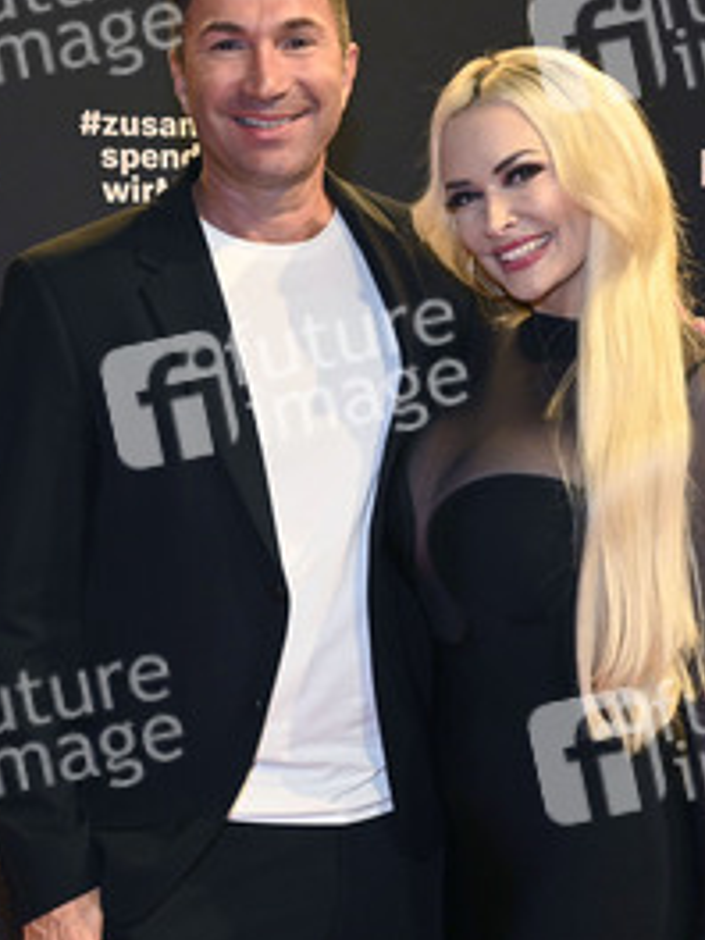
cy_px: 563
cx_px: 388
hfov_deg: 29.8
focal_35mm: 49
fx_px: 1323
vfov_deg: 39.0
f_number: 6.3
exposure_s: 1/60
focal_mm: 33.5
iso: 500
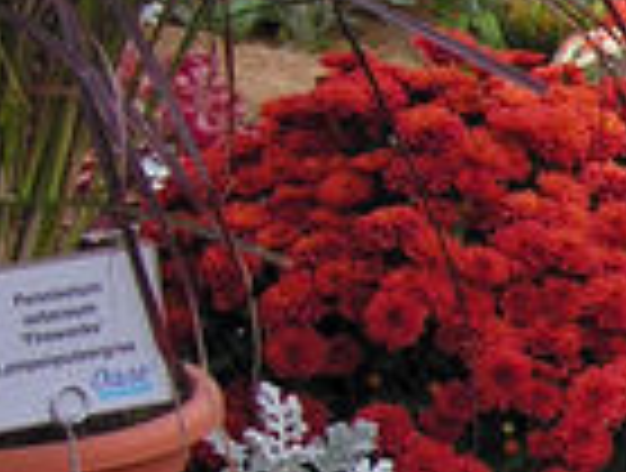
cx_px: 1513
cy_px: 766
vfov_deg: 3.9
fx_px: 6908
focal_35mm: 381
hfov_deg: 5.0
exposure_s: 1/23.2
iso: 50
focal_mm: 15
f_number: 3.2
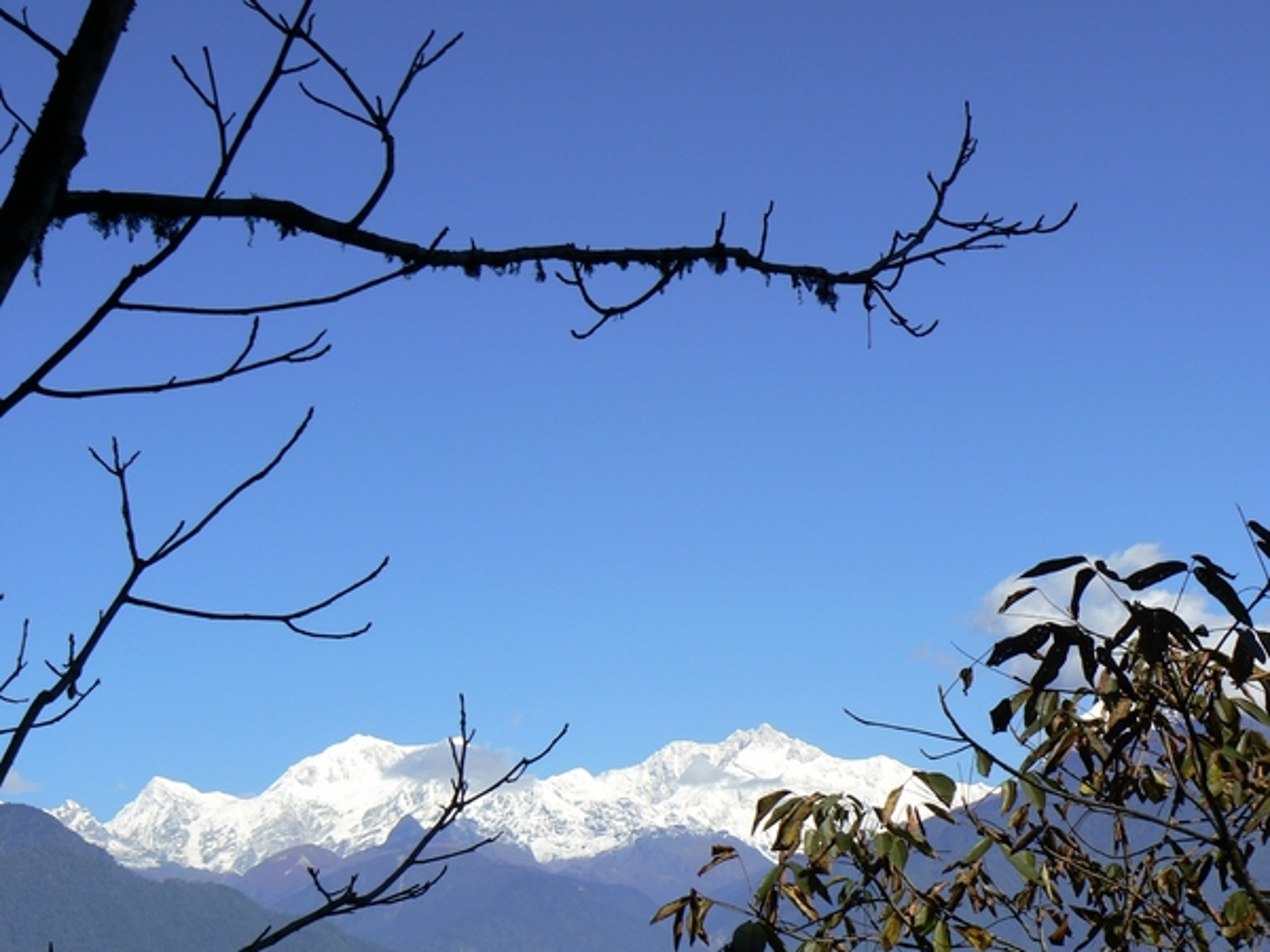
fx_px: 2642
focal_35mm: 72
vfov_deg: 20.4
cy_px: 476
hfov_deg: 27.0
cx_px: 635
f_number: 7.1
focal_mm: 12
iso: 80
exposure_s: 1/500
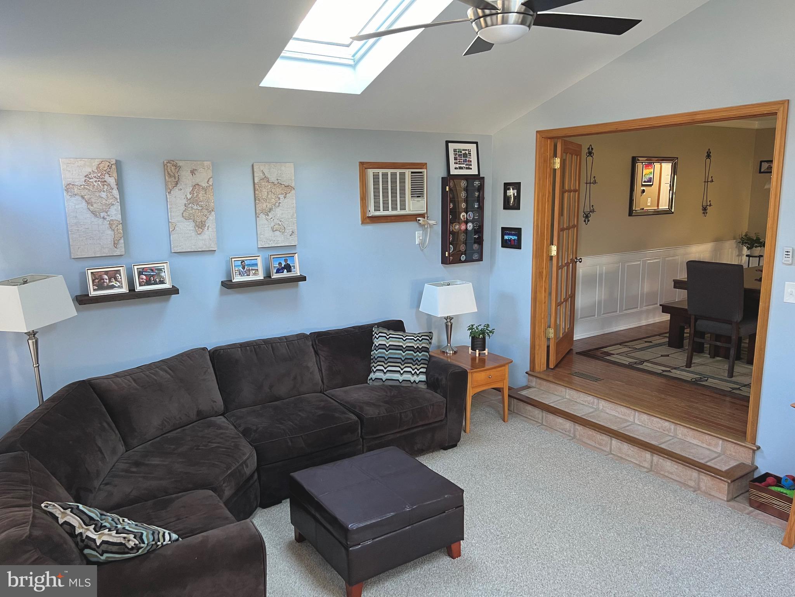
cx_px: 398
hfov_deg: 67.3
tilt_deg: -11.0
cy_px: 298
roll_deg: +0.7
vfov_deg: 53.1
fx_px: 597
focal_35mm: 26
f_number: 1.5
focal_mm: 5.7
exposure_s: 1/60
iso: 160
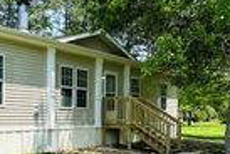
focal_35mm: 53
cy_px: 135
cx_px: 30
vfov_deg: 25.0
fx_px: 339
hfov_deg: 35.6
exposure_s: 1/1261
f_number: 2.2
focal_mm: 2.22
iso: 40
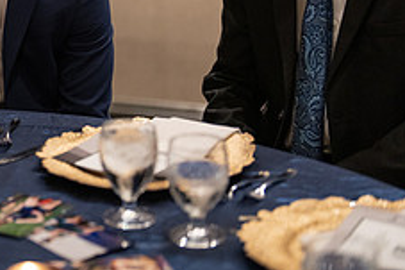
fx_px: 1439
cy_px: -17
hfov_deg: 15.6
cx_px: -52
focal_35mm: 128
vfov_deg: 10.6
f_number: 1.2
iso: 1250
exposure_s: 1/320
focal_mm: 50
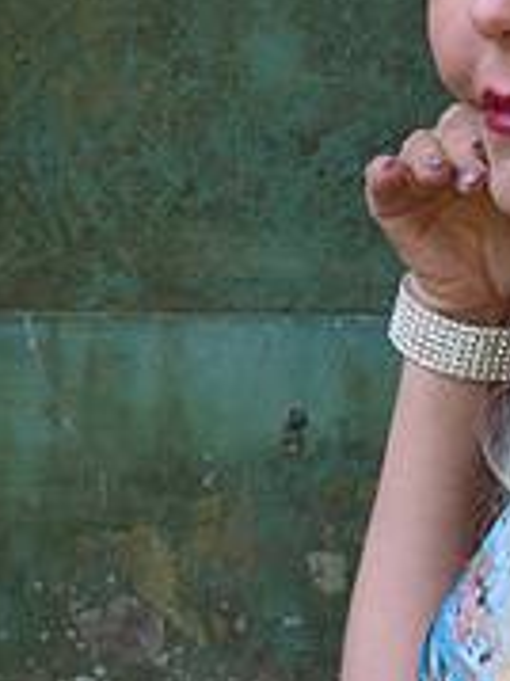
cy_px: 529
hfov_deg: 3.1
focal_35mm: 476
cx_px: 630
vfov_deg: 4.2
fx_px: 9362
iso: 100
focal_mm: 102
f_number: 6.3
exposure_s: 1/80
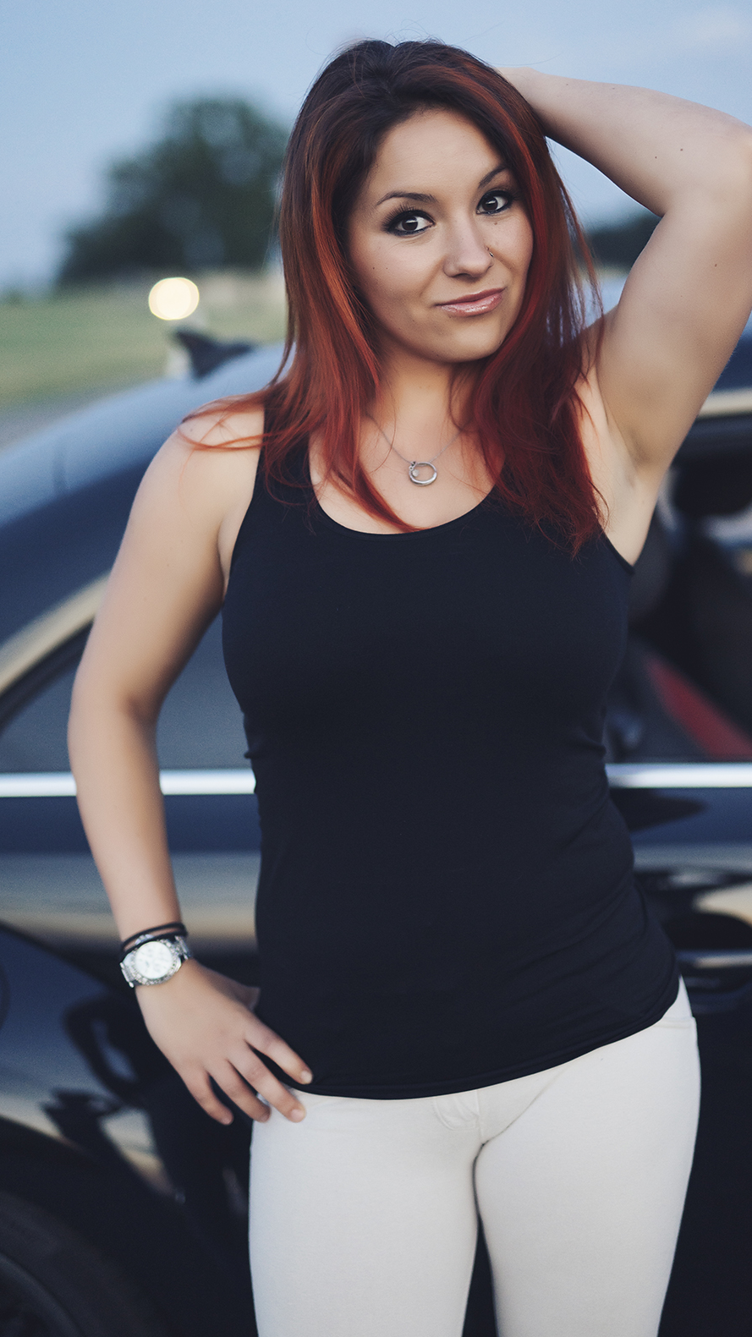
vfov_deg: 39.2
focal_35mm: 53
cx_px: 423
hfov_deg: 22.6
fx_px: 1879
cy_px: 667
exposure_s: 1/100
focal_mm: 50
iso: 400
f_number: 1.4
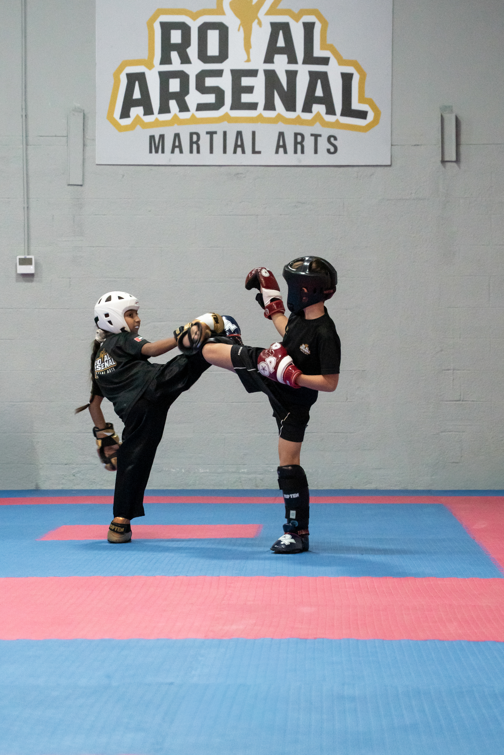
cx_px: 252
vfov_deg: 19.5
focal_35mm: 105
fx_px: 2205
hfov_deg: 13.0
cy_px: 378
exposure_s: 1/320
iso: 5000
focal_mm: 70
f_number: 4
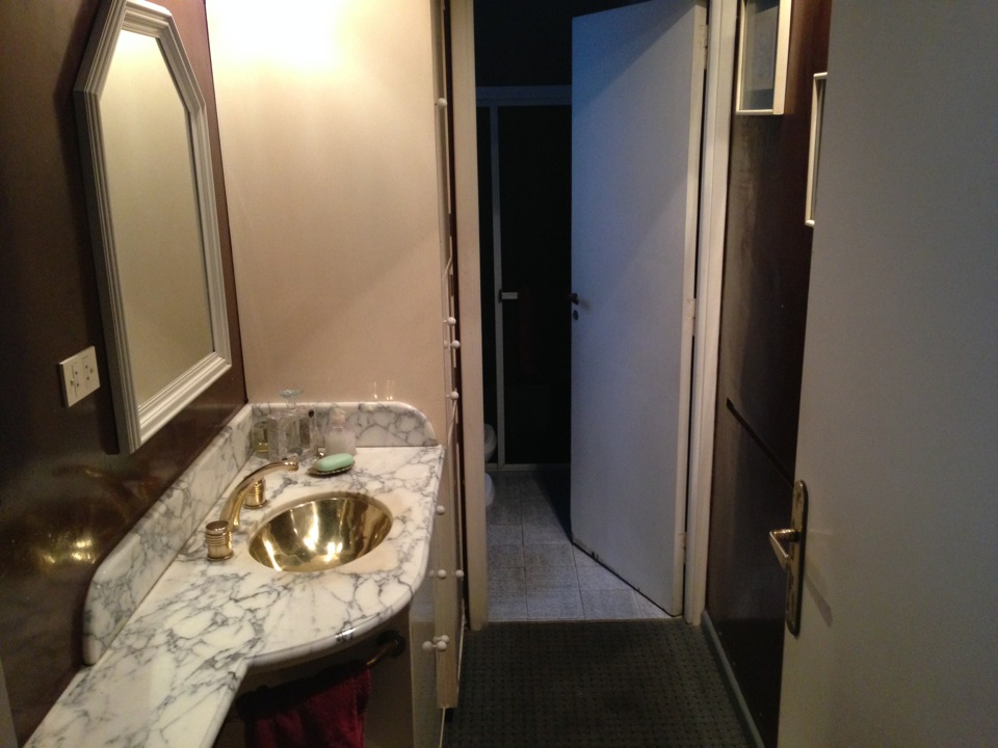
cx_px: 499
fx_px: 951
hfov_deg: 55.4
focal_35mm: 33
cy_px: 374
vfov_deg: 42.9
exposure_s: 1/20
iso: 250
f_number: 2.4
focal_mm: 4.12
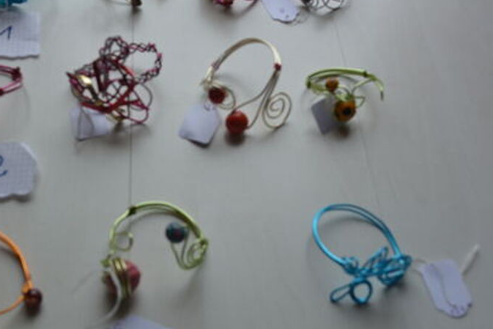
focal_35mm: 49
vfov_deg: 27.5
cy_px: 164
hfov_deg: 40.2
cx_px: 199
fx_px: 671
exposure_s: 1/125
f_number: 5.6
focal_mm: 22
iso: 220
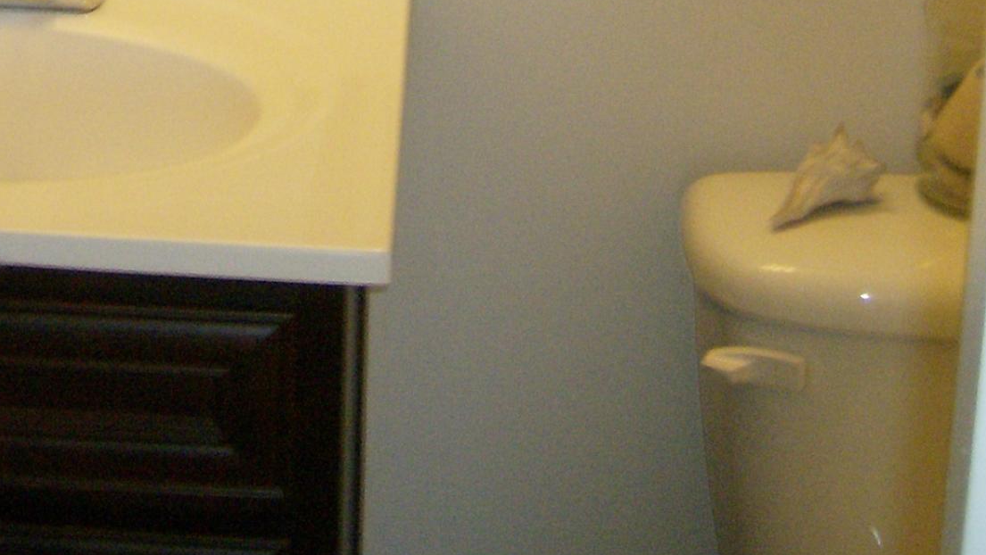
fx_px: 2798
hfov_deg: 19.5
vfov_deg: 10.8
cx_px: 25
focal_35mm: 107
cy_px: -347
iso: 189
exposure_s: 1/64
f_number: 2.8
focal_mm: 6
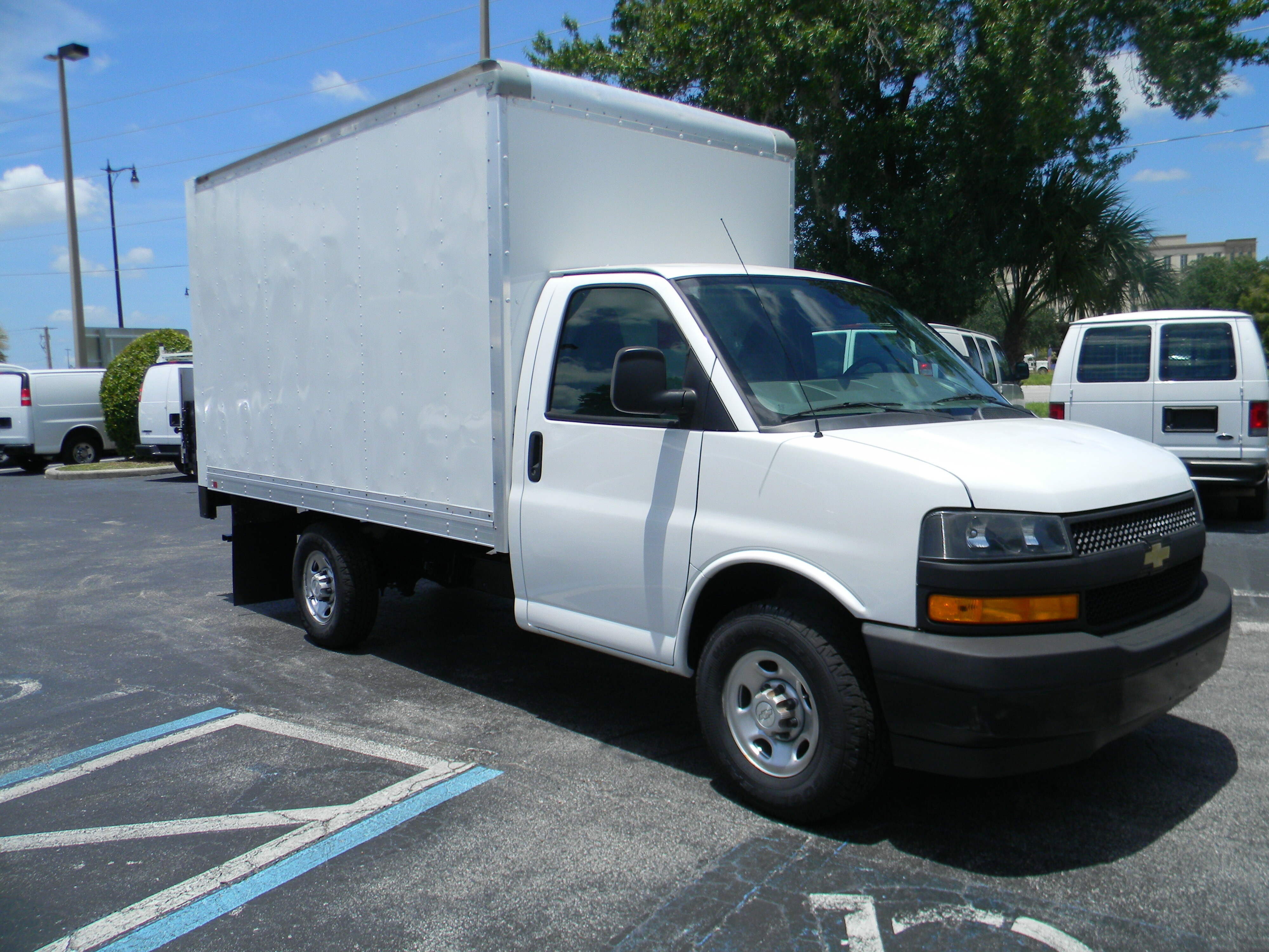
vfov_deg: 49.7
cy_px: 476
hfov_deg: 63.4
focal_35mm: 28
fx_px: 1026
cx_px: 634
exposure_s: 1/333
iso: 80
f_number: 7
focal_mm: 5
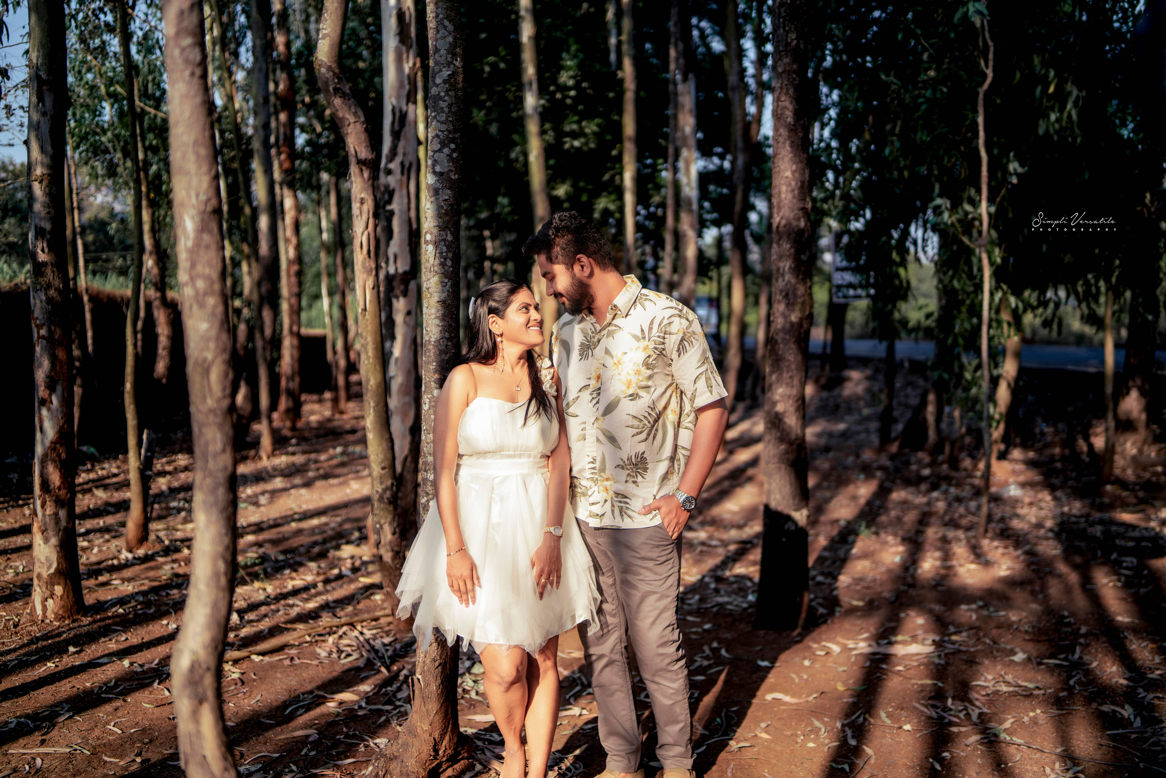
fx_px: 1134
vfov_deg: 37.9
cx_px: 583
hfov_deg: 54.4
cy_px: 389
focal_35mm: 35
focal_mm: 35
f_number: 1.4
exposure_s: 1/2500
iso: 80
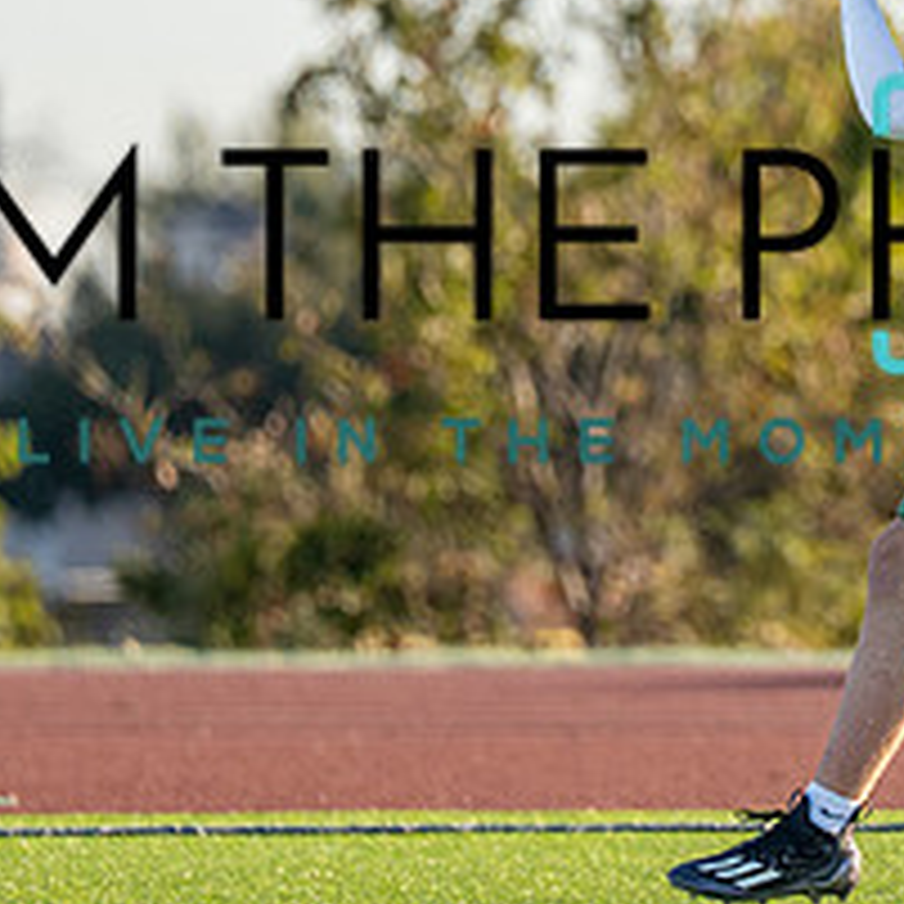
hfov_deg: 2.2
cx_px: 1078
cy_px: 107
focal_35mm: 790
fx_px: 23341
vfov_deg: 2.2
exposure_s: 1/4000
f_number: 2.8
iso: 250
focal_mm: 200
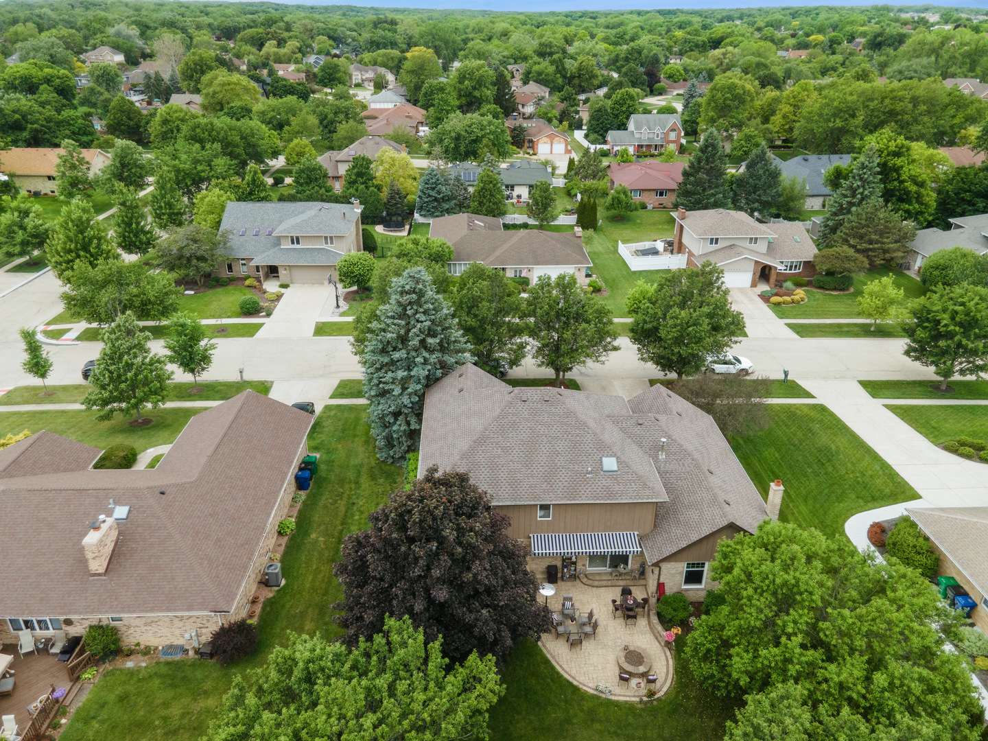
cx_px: 494
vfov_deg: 56.8
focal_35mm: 24
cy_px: 370
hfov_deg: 71.6
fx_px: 685
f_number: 2.8
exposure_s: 1/200
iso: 200
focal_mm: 4.5
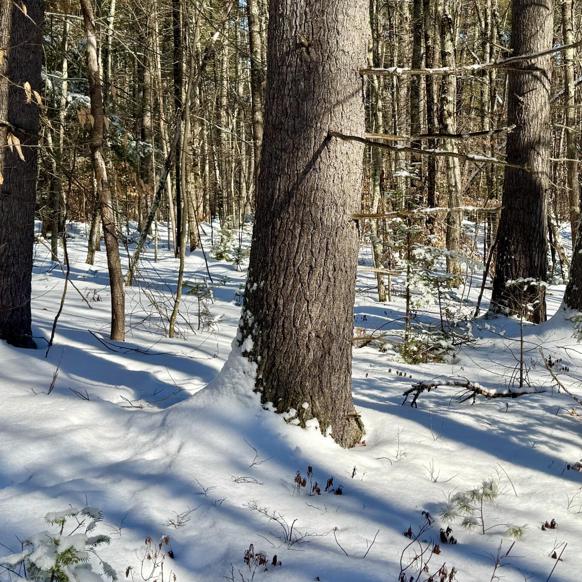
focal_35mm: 47
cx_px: 362
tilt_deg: -1.6
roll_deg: +0.8
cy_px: 236
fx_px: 894
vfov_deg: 35.9
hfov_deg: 35.9
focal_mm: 6.76
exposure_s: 1/3597
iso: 80
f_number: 1.78
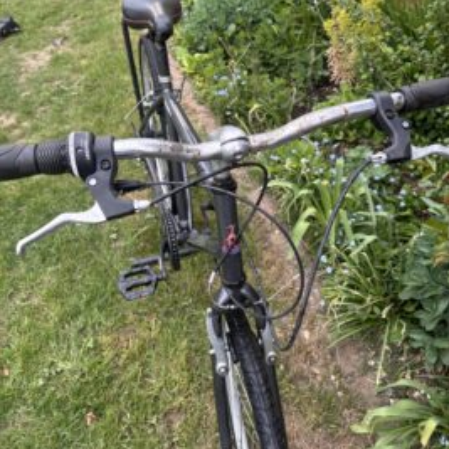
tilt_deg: -41.4
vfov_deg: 51.9
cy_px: 166
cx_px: 225
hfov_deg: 52.5
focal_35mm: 31
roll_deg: +4.5
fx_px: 455
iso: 125
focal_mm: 5.96
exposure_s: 1/71
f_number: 1.6
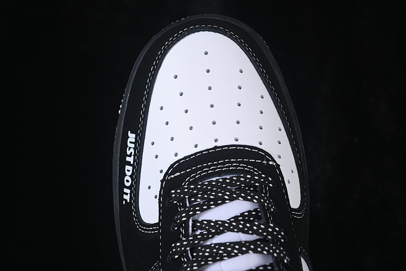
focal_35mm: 75
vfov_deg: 18.2
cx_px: 203
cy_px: 136
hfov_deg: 27.0
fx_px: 846
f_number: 6.3
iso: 160
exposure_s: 1/60
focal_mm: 50
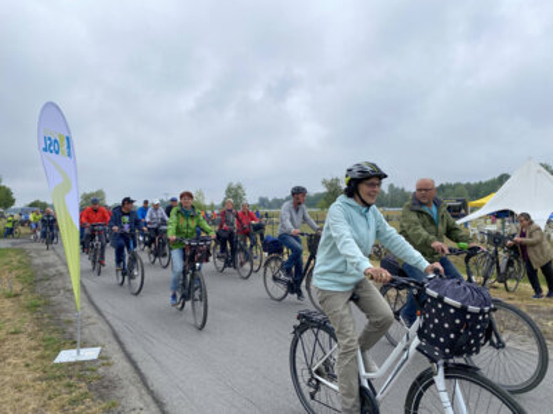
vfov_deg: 53.1
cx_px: 276
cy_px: 207
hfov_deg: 67.3
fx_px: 415
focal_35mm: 26
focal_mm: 4.2
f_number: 1.8
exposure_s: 1/1927
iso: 32
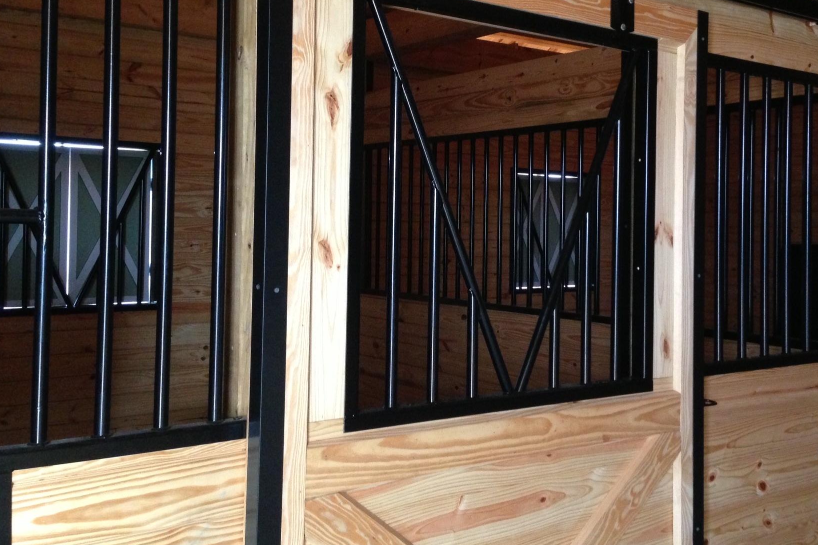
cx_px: 468
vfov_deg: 31.1
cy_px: 218
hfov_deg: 45.3
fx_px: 977
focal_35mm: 43
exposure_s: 1/15
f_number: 2.4
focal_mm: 4.13
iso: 400
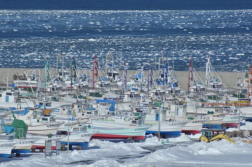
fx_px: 3146
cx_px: 126
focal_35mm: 450
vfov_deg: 3.0
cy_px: 84
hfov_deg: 4.6
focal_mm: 300
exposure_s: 1/320
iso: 200
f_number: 10
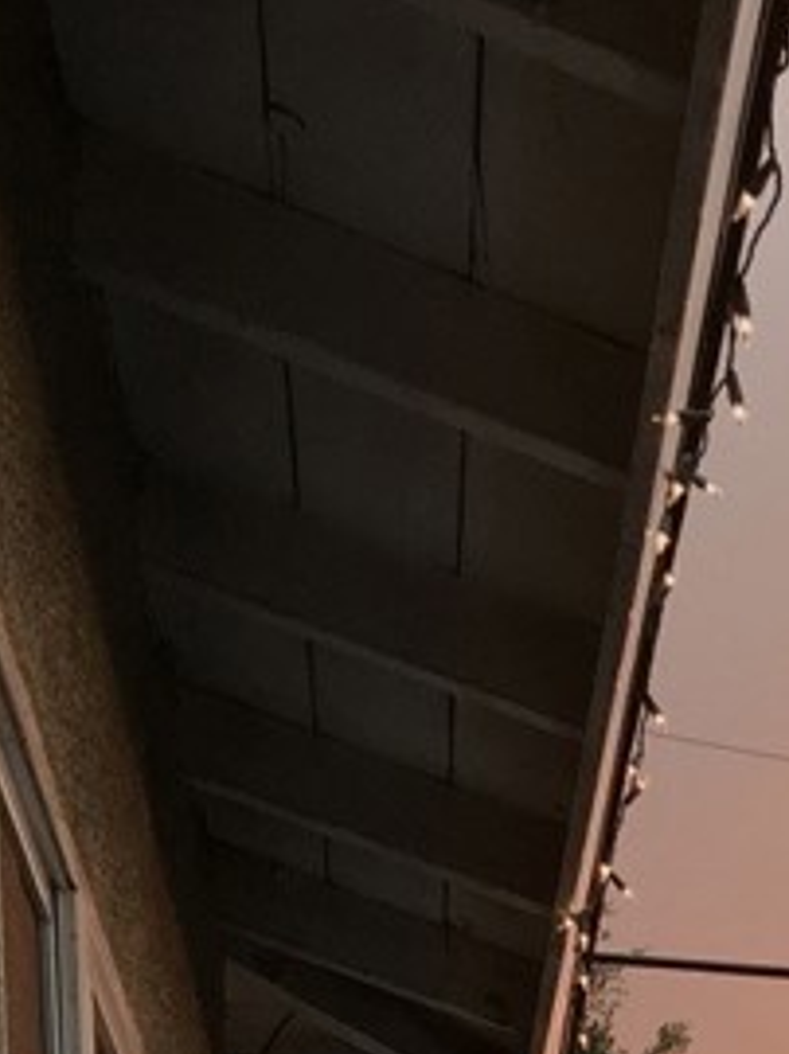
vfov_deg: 15.3
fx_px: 3348
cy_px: 1925
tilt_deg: -2.1
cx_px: 1363
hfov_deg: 12.4
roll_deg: +0.4
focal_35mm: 110
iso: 32
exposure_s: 1/60
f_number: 2.2
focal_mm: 4.15
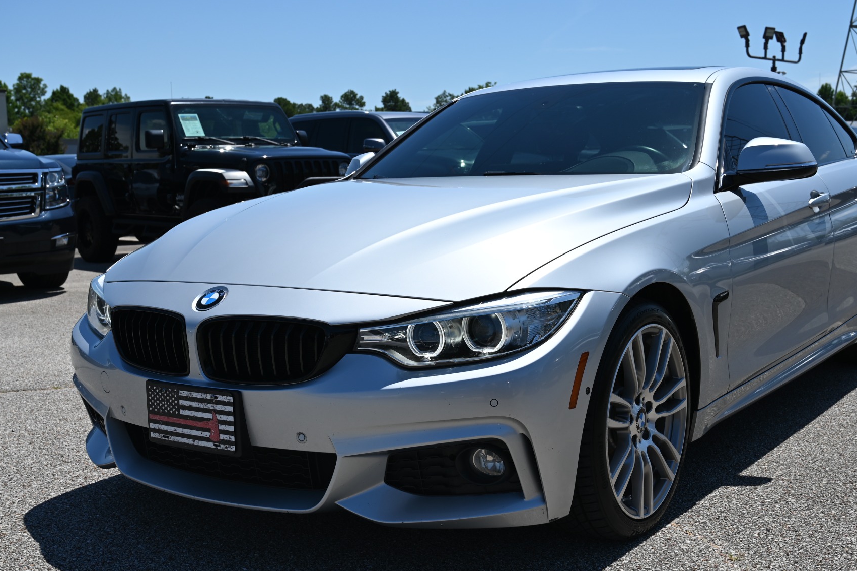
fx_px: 1047
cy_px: 321
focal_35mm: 44
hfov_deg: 44.5
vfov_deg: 30.5
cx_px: 469
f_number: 8
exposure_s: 1/500
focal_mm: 39
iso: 100
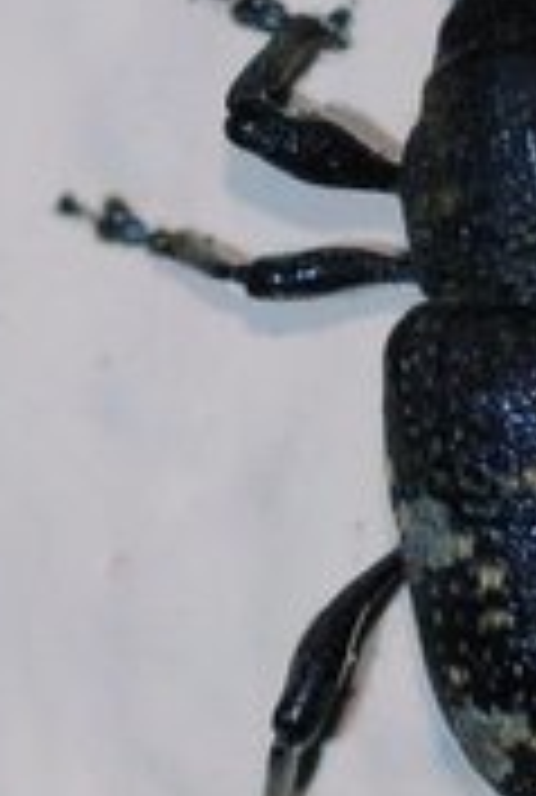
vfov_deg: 3.6
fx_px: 12629
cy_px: 270
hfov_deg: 2.4
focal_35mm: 569
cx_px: 563
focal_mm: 105
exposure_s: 1/100
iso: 800
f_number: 9
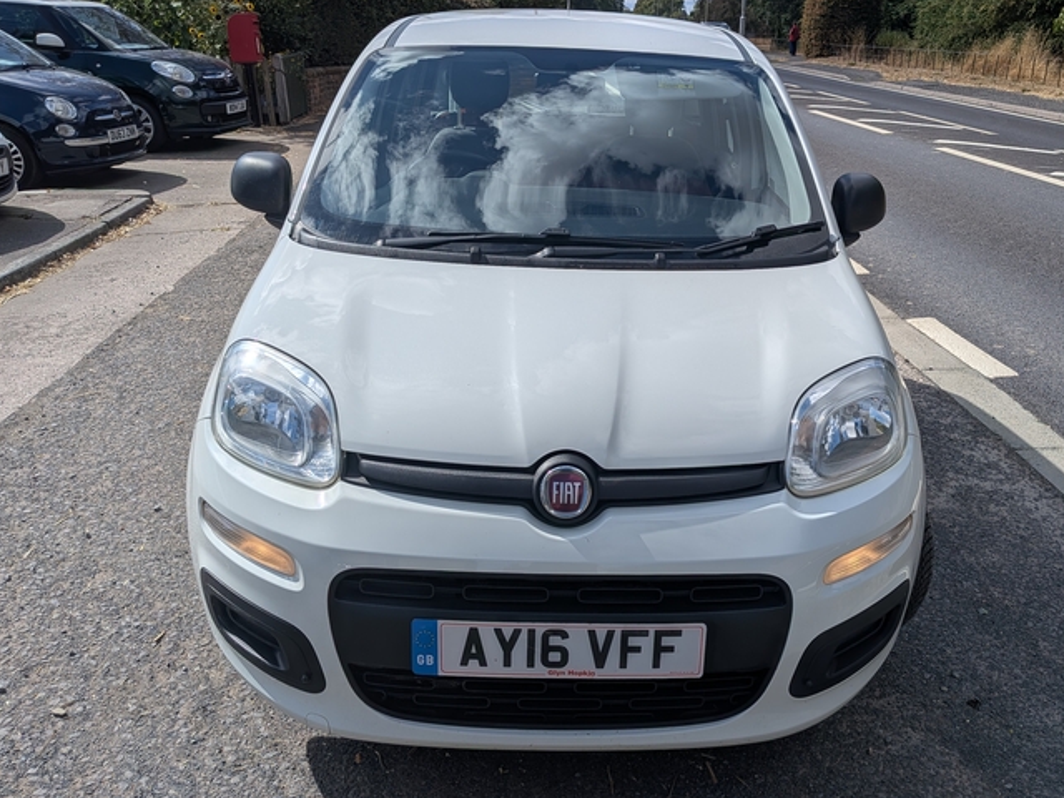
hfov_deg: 59.9
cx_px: 577
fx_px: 922
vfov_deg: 46.8
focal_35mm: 30
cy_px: 424
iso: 28
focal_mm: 4.53
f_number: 1.7
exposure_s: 1/17544
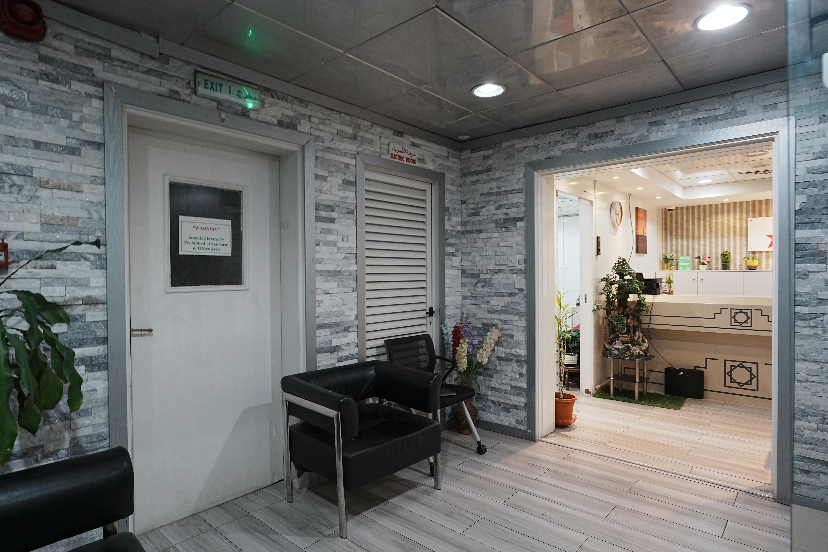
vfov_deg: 61.9
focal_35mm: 20
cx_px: 414
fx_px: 460
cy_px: 276
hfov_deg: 84.0
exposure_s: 1/10
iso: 400
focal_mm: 20
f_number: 8
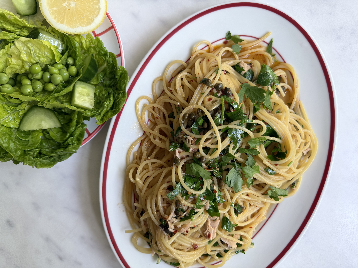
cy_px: 134
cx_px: 179
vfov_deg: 56.8
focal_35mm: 24
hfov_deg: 71.6
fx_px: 248
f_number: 1.78
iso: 64
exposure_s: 1/121
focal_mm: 6.76
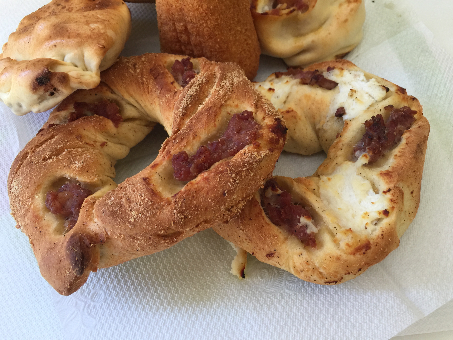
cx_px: 226
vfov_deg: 48.2
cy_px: 170
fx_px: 380
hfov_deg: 61.7
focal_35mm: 29
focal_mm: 4.15
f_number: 2.2
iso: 32
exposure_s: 1/30
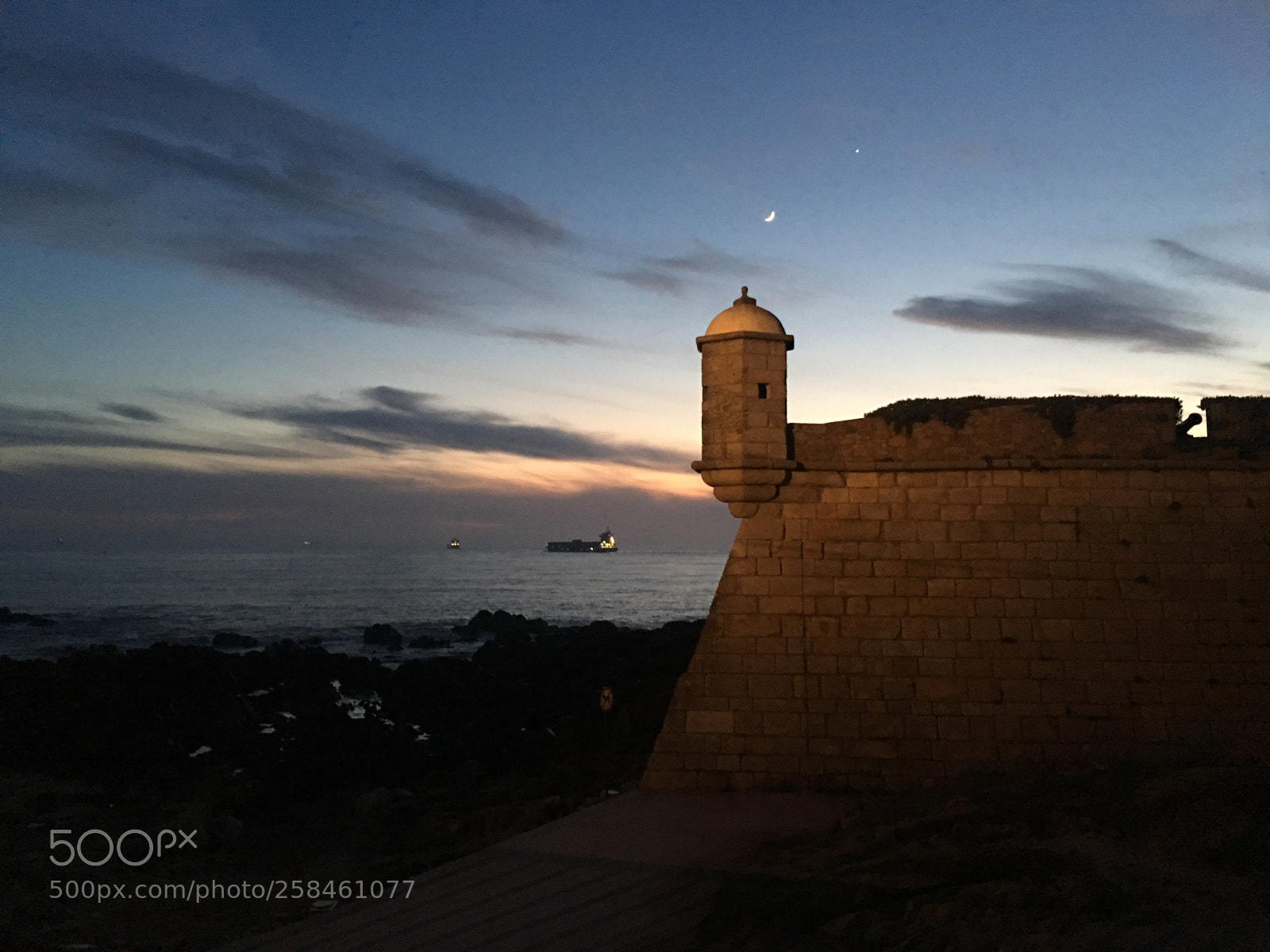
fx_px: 1064
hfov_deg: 61.7
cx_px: 635
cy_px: 476
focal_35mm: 29
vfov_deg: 48.2
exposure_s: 1/4
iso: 100
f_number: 2.2
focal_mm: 4.15
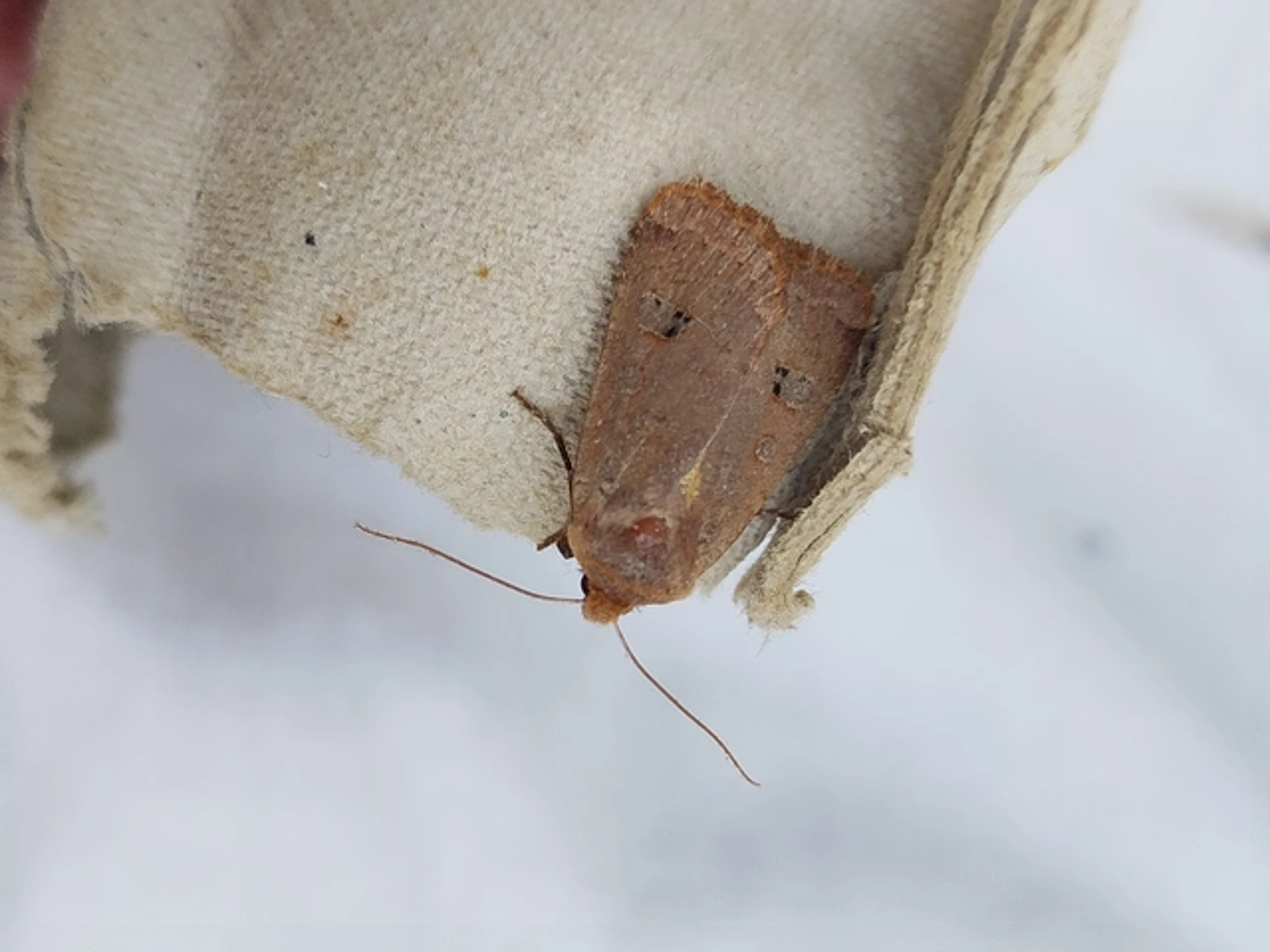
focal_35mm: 48
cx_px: 635
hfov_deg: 39.7
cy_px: 476
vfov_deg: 30.3
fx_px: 1761
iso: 100
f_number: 1.7
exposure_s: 1/33
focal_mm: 5.31
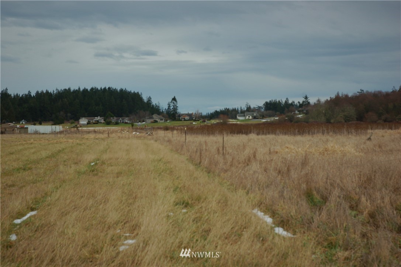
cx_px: 200
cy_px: 134
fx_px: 734
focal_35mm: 66
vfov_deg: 20.6
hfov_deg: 30.5
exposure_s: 1/200
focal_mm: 44
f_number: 7.1
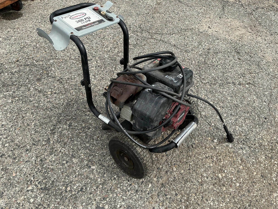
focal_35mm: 28
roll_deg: -8.1
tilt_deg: -44.4
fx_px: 225
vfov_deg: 49.7
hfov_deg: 63.4
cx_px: 139
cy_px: 104
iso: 25
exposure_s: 1/997
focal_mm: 3
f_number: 1.8
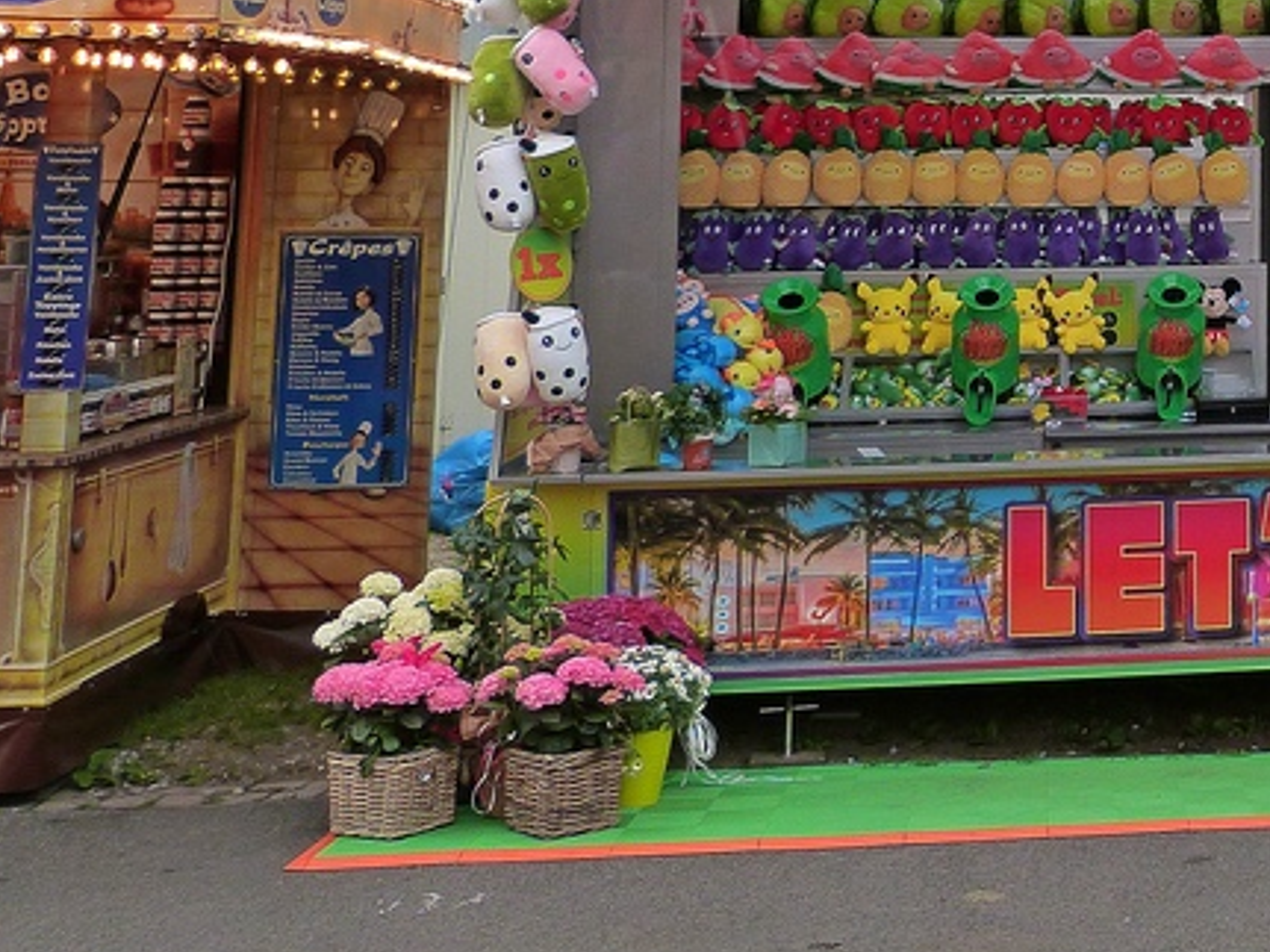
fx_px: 2127
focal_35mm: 58
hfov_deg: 30.0
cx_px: 1382
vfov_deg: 23.5
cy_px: -121
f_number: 4
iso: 160
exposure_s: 1/250
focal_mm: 4.5
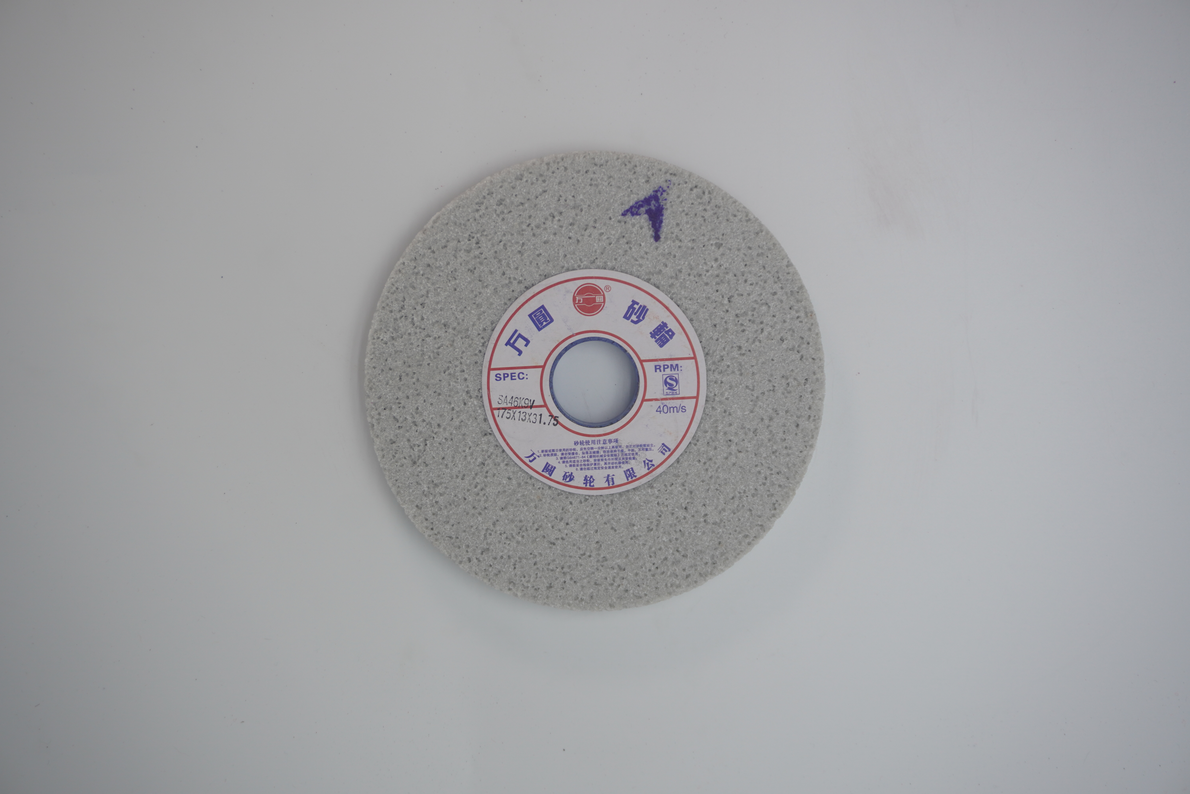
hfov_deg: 41.1
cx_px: 595
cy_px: 397
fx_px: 1587
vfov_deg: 28.1
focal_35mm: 48
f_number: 5
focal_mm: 32
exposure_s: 1/125
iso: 125
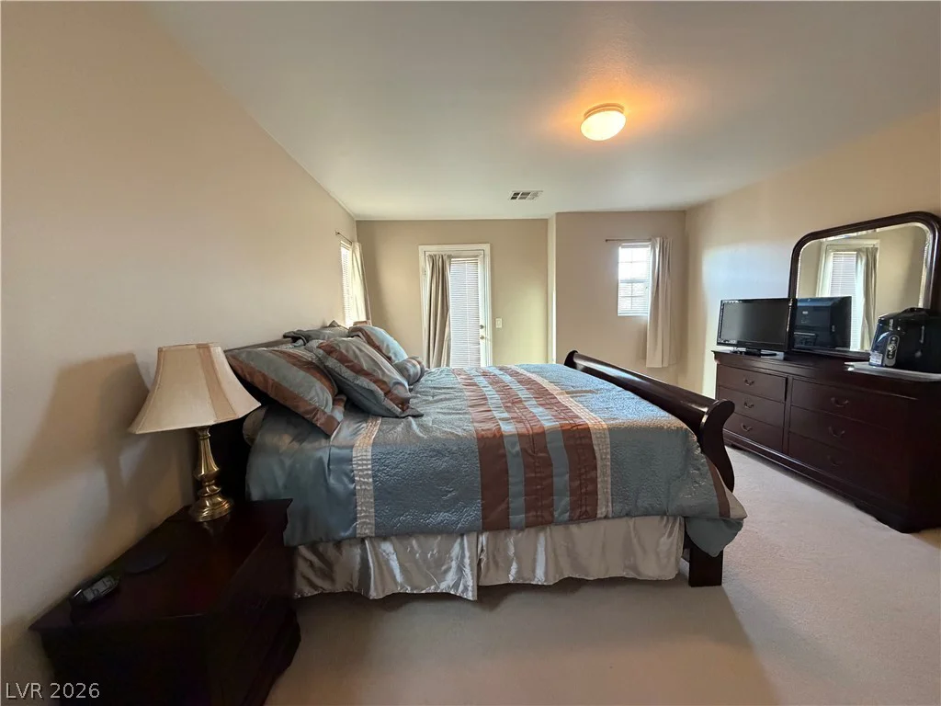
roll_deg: +2.2
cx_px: 470
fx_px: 381
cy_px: 353
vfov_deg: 85.7
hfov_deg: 102.1
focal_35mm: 14
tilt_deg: -7.0
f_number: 2.2
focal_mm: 2.22
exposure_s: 1/60
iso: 800
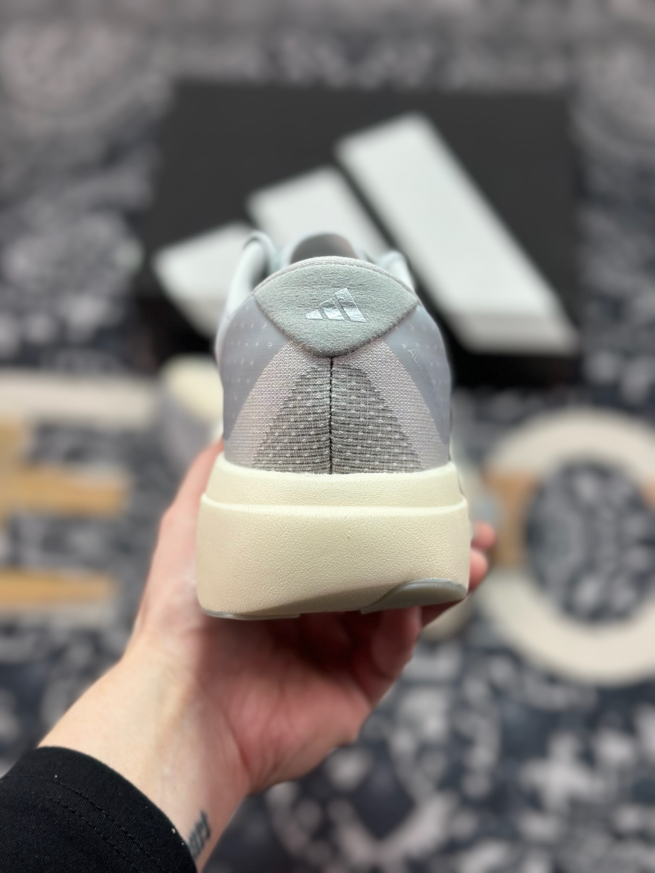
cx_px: 328
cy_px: 436
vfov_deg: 39.7
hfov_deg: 30.3
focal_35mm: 48
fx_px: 1211
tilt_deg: -57.4
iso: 80
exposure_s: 1/816
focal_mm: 6.86
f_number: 1.78
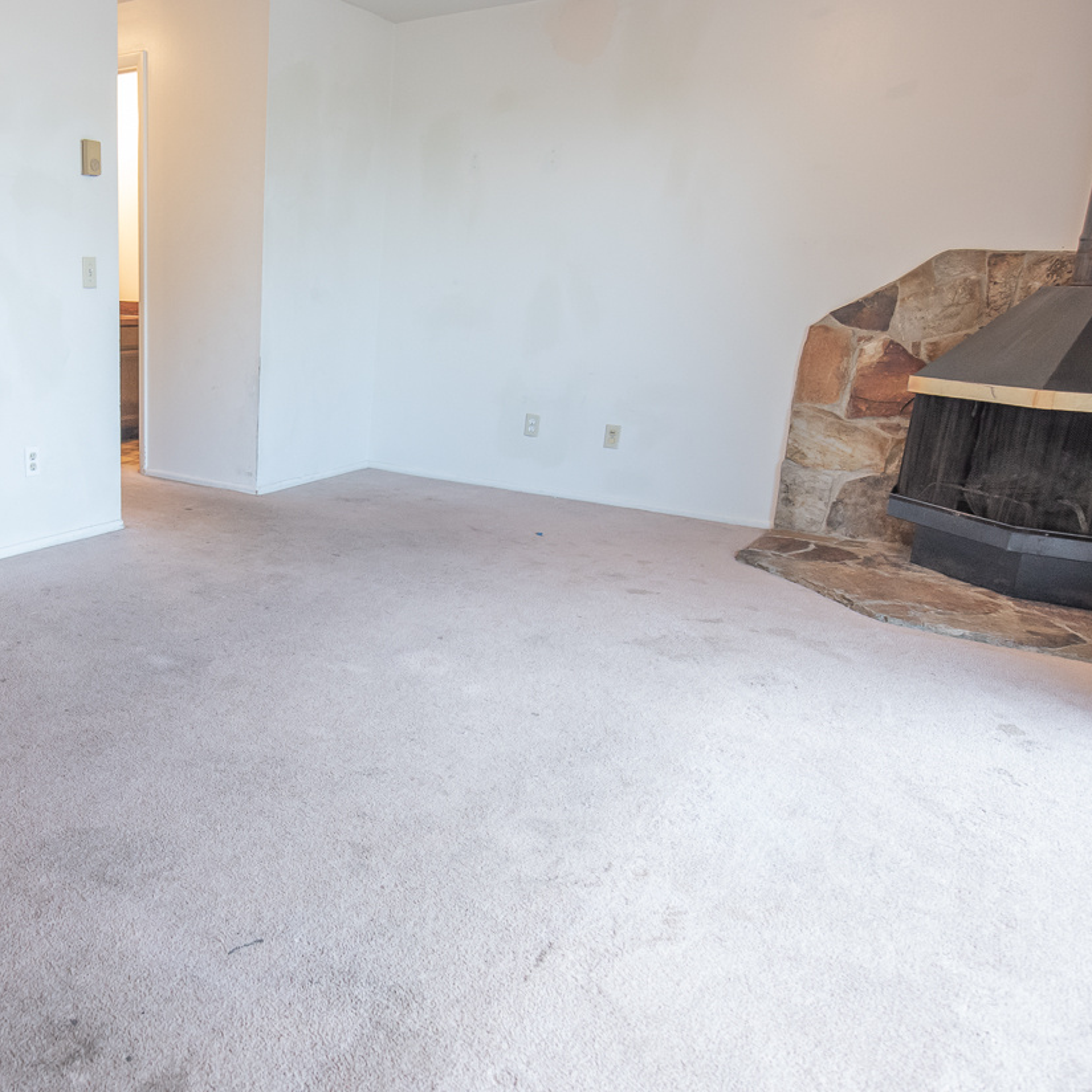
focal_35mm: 26
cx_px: 216
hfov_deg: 56.5
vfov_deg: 60.9
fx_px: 928
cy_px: 553
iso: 1000
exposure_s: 1/80
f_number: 3.5
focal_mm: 14
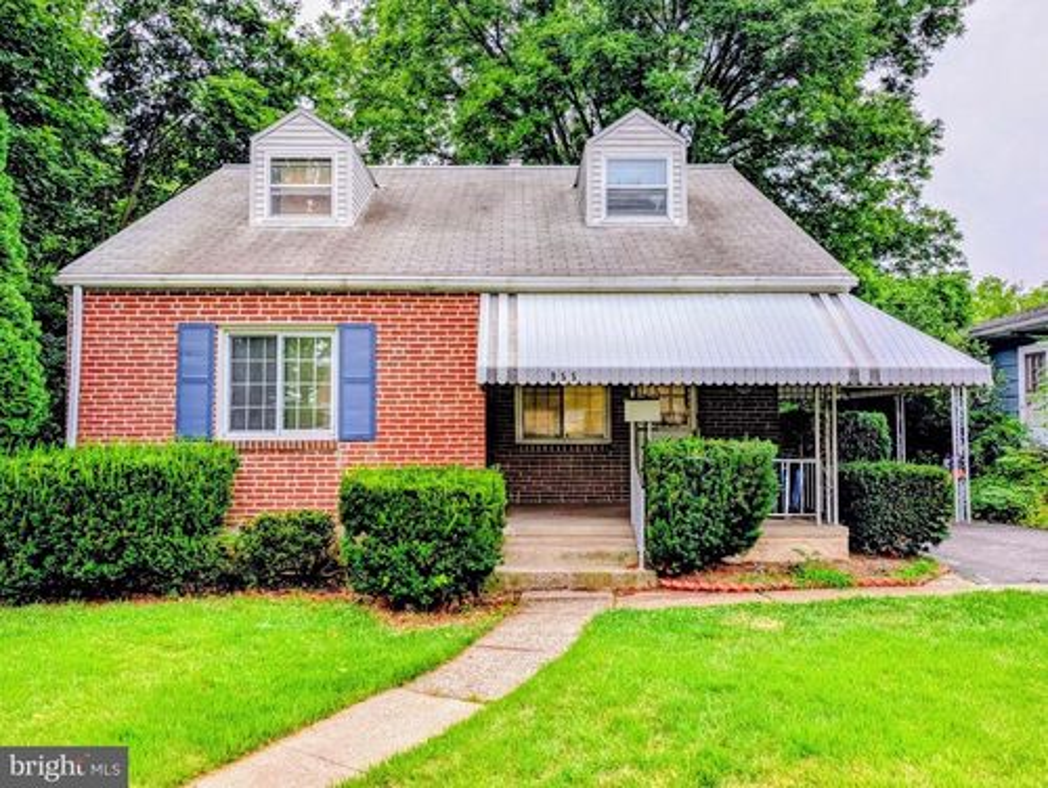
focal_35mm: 24
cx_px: 524
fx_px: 727
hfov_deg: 71.5
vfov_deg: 56.9
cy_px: 394
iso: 65
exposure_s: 1/168
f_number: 1.68
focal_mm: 6.9
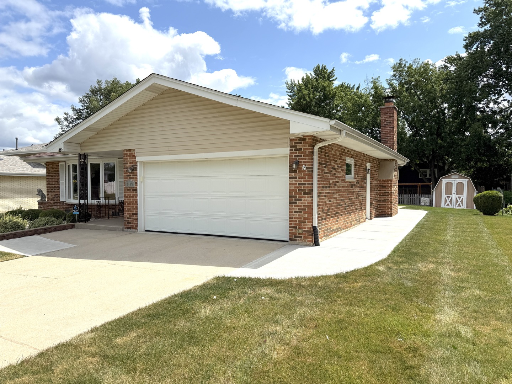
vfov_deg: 56.8
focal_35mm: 24
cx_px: 256
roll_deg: -0.2
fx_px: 355
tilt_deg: -0.2
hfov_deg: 71.6
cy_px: 192
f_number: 1.78
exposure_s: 1/7353
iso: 80
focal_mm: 6.76
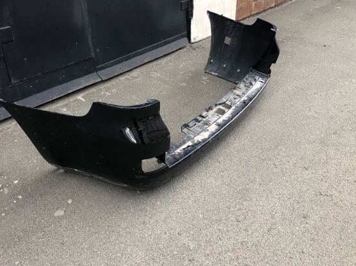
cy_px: 120
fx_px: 339
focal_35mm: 33
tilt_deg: -30.2
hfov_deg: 55.4
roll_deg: +2.6
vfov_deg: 42.8
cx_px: 166
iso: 20
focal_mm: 3.99
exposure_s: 1/152
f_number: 1.8
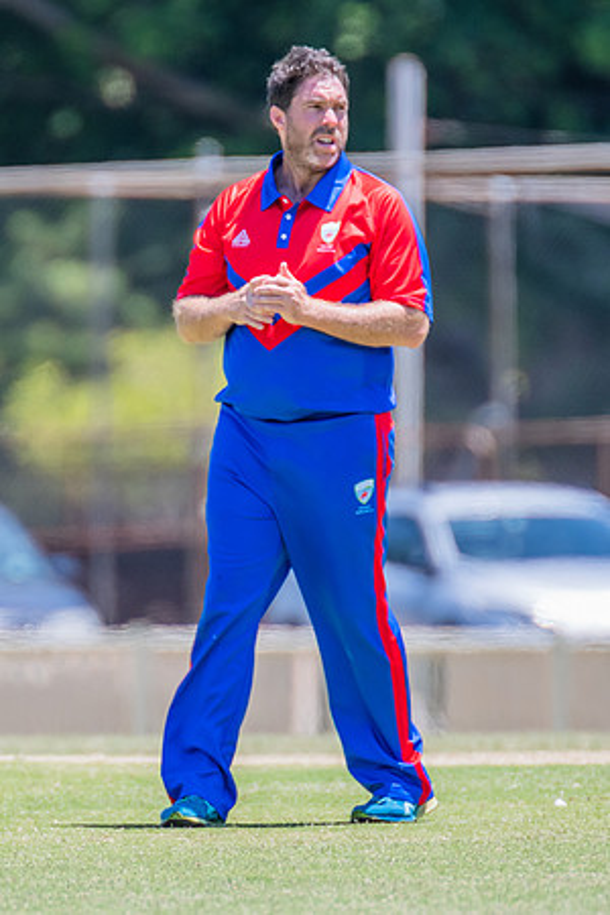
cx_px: 226
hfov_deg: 1.2
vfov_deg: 1.9
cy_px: 472
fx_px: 28205
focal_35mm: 1110
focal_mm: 600
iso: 640
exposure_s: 1/2000
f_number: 5.6
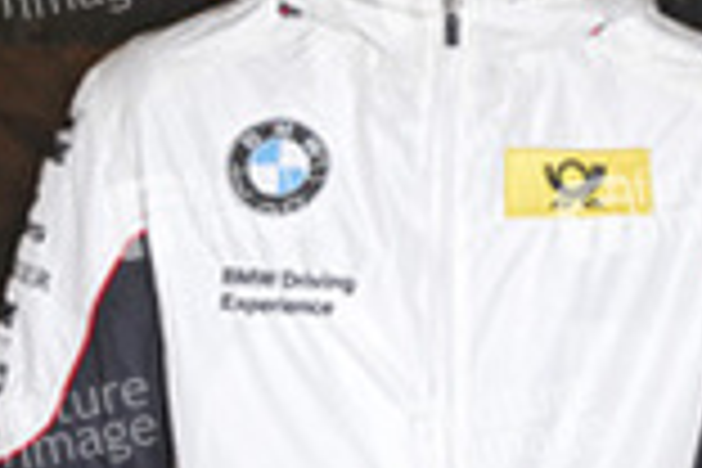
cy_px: 94
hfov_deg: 12.5
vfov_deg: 8.4
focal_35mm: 164
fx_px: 3198
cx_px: 544
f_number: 5
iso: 200
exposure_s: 1/60
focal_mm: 38
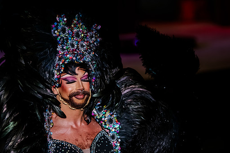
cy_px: 82
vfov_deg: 8.1
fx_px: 1086
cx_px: 123
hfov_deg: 12.1
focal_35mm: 170
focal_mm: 150
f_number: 3.5
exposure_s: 1/500
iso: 2000
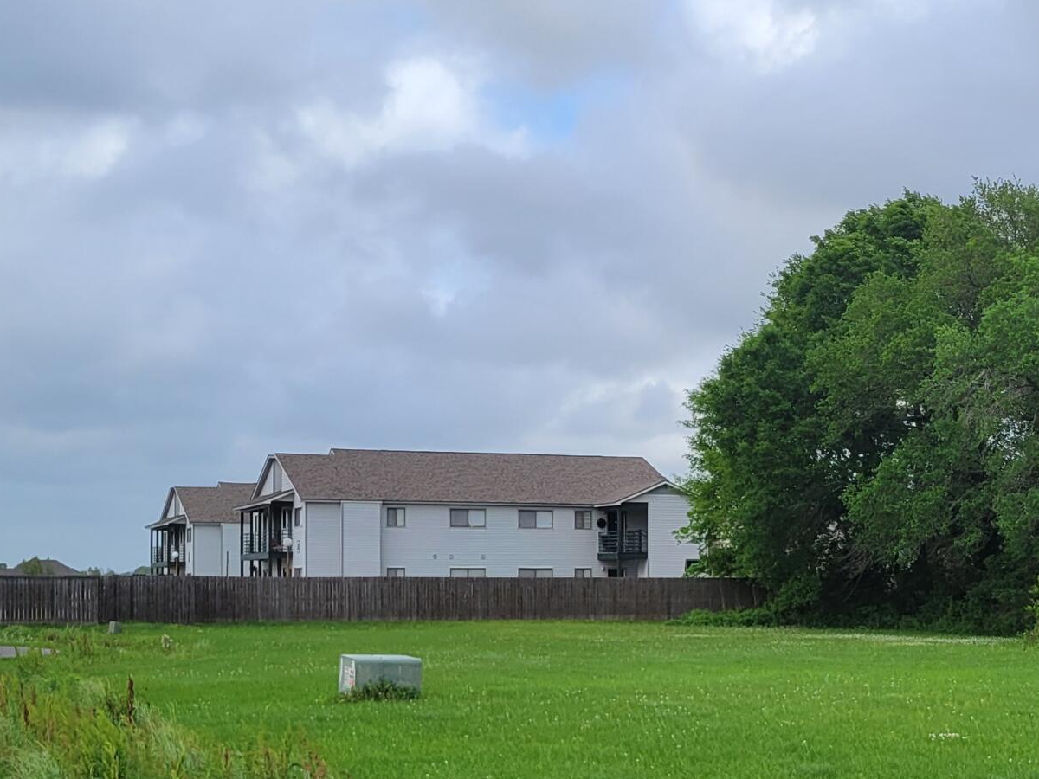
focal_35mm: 65
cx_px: 713
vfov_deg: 22.4
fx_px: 1951
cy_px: 585
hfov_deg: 29.6
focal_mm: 5.4
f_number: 1.8
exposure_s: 1/1654
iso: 40
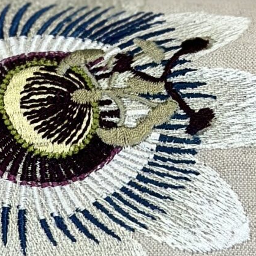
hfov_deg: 6.6
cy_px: 239
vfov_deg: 6.7
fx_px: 2175
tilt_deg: -13.8
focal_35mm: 260
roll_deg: +2.2
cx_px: -131
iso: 80
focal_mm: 6.86
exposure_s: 1/225
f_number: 1.78
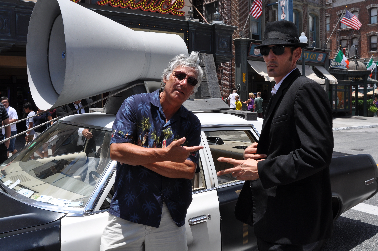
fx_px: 378
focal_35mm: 36
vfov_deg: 36.8
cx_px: 189
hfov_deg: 53.2
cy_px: 126
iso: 200
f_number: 10
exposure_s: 1/400
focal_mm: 24
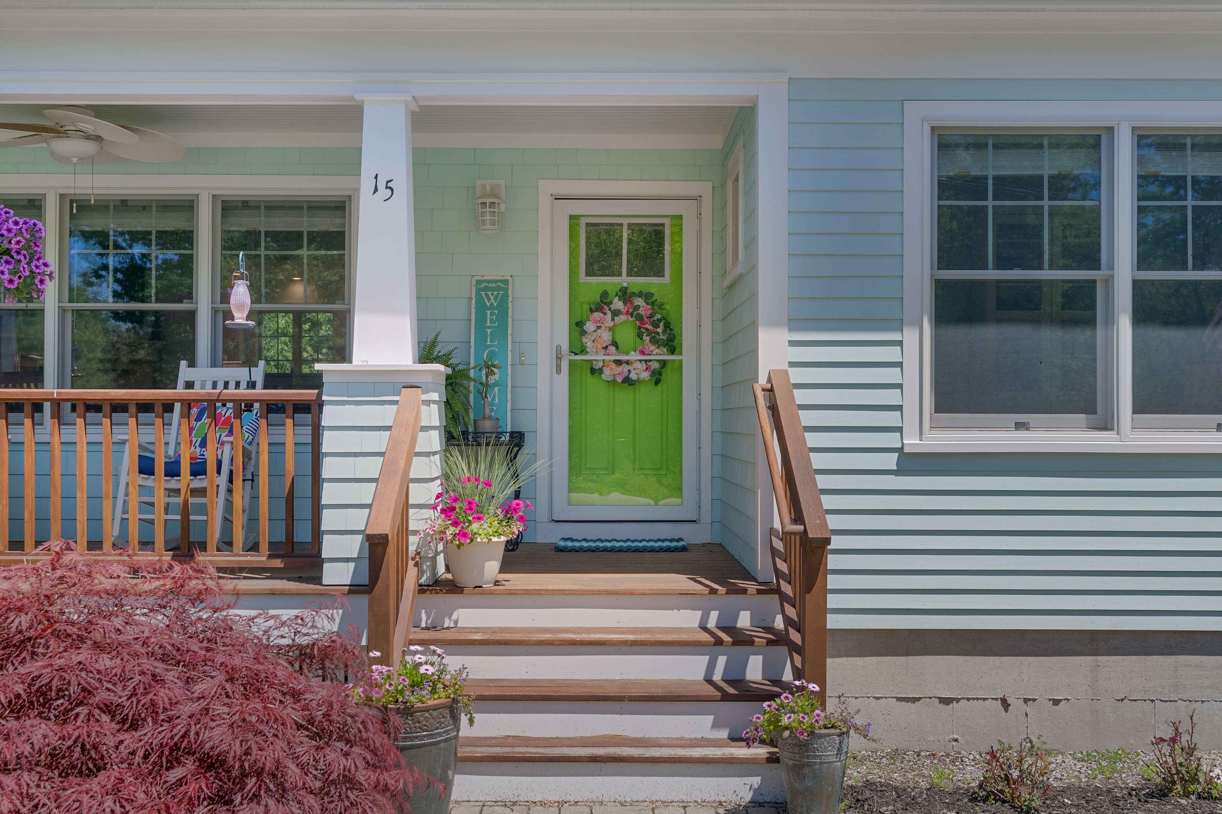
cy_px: 407
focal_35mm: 35
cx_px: 611
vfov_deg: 37.8
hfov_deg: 54.4
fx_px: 1188
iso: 320
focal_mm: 35
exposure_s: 1/640
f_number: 7.1
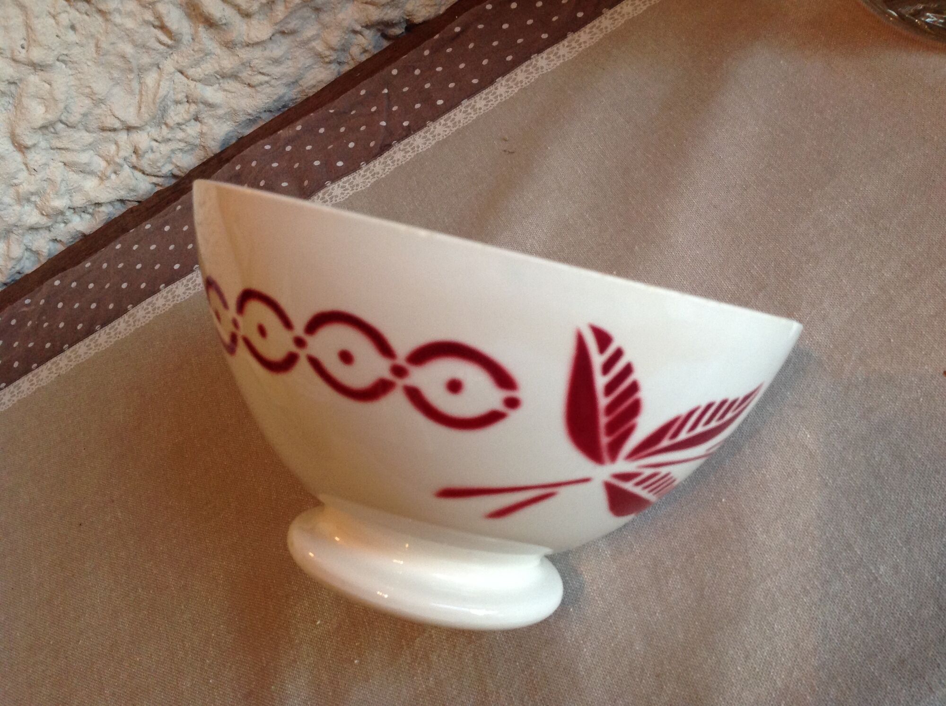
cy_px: 353
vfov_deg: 40.6
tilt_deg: -49.0
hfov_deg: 52.7
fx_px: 955
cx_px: 473
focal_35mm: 35
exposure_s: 1/17
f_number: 2.4
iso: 125
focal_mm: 4.28
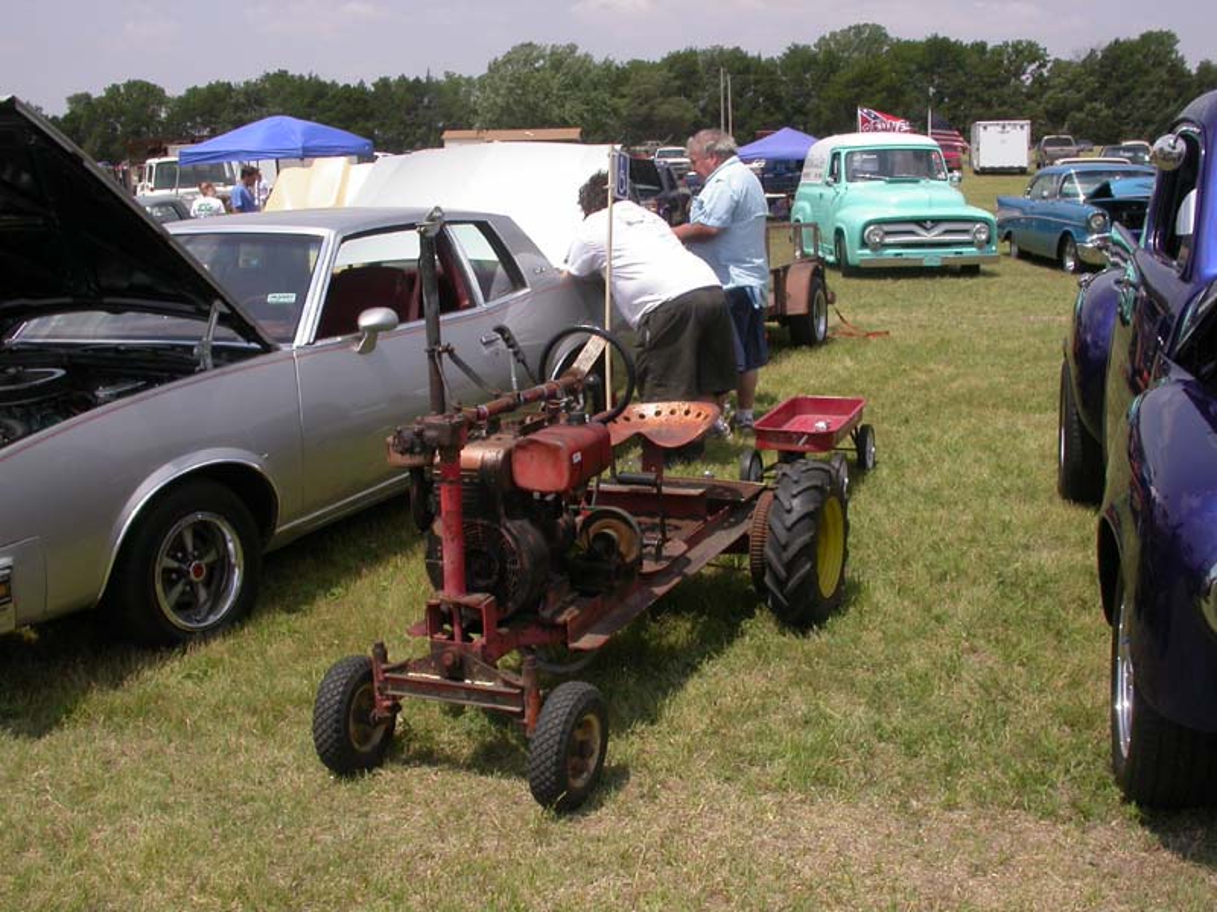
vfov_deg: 37.7
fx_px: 1336
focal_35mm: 38
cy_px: 456
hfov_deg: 49.0
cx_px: 608
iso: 100
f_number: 7.5
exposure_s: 1/378
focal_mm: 7.85
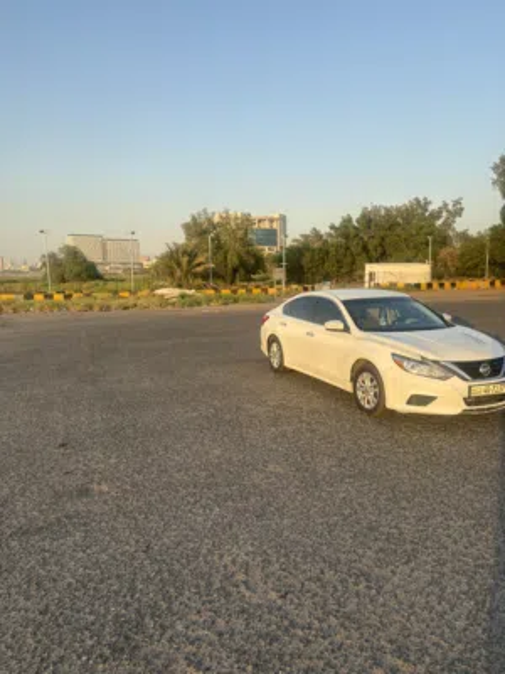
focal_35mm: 26
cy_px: 337
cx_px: 252
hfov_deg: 53.1
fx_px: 506
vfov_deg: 67.3
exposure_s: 1/1001
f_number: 1.6
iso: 50
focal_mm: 5.96
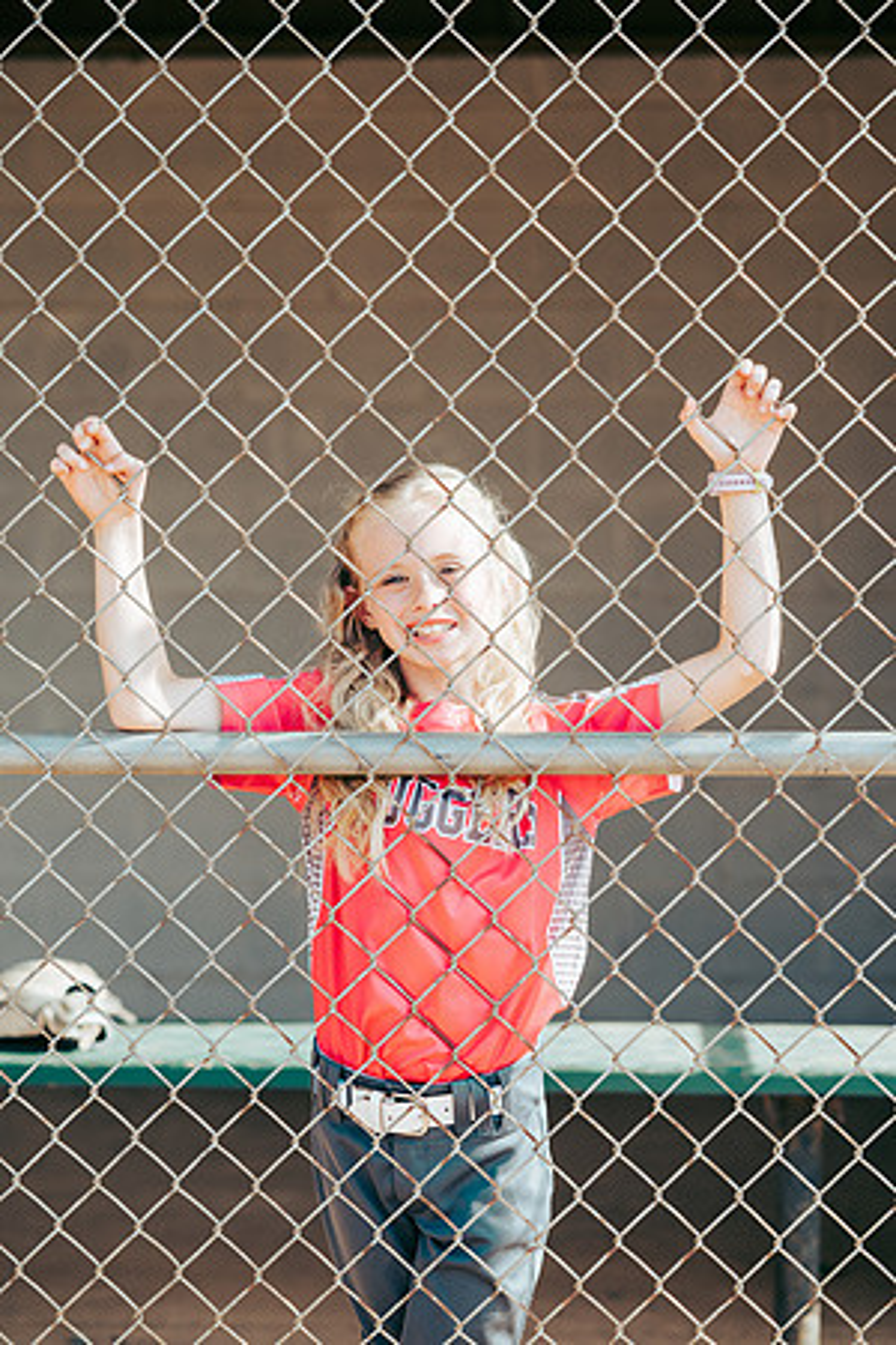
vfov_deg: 23.9
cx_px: 448
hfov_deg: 16.1
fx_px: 3173
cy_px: 672
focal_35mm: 85
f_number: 2.8
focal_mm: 85
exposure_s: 1/1250
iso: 160
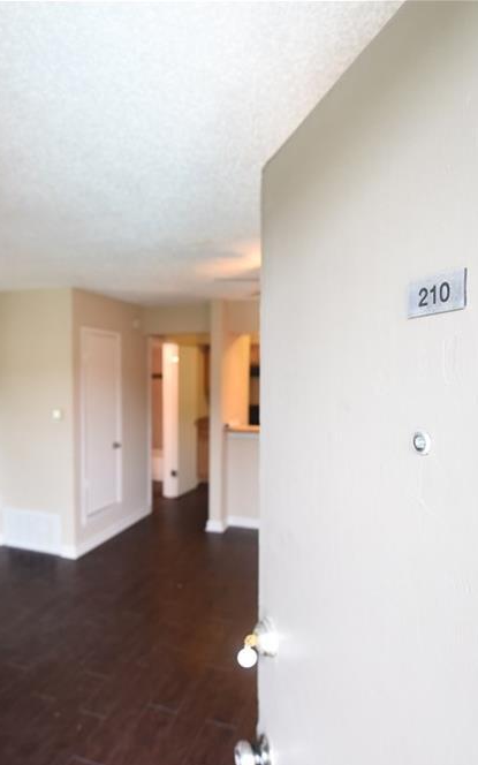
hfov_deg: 54.7
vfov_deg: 79.6
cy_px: 392
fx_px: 459
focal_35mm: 22
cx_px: 196
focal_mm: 14
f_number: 3.2
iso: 1000
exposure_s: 1/80
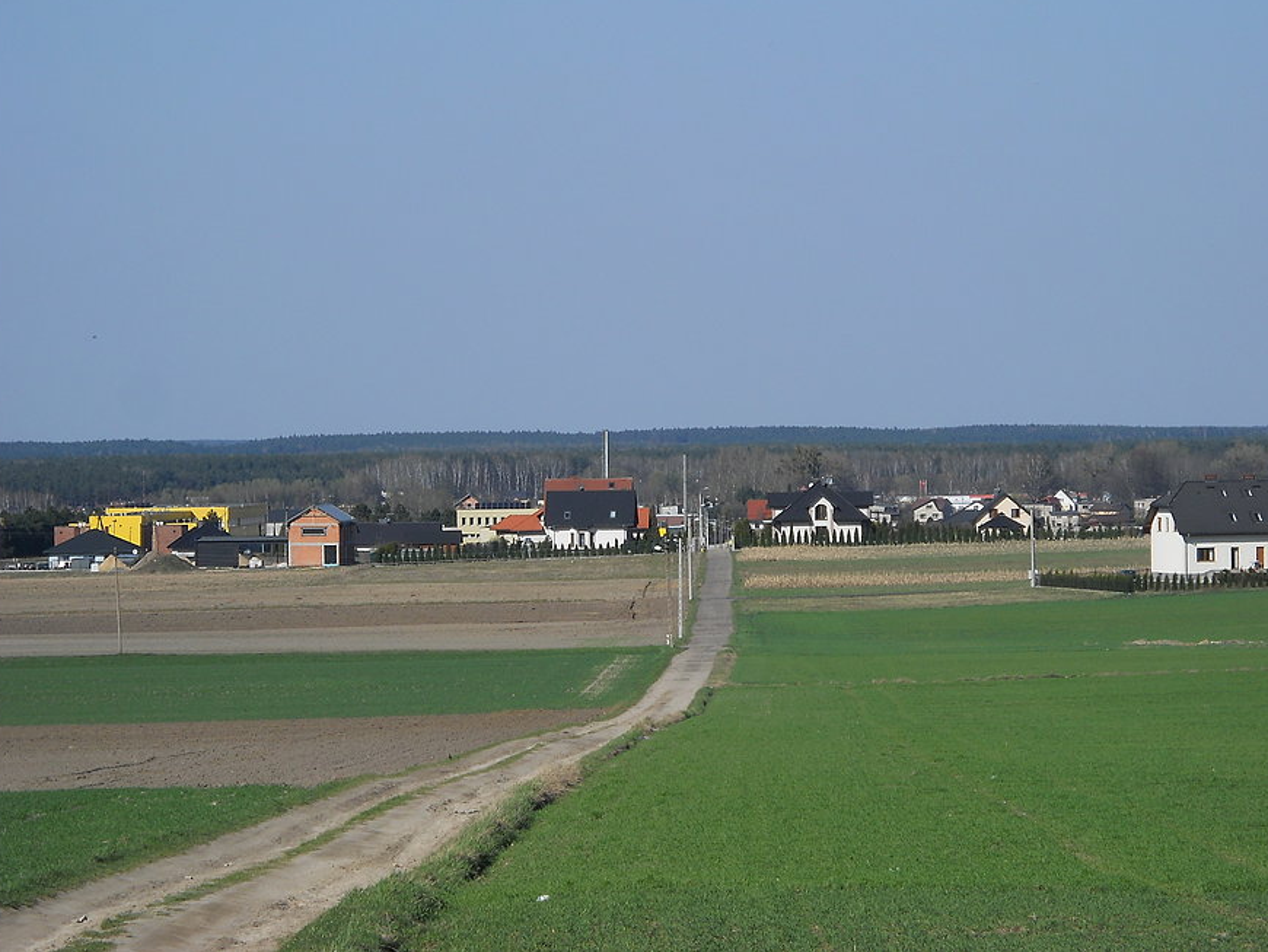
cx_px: 634
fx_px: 5496
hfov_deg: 13.2
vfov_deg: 9.9
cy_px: 461
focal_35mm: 150
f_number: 6.7
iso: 80
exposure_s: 1/320
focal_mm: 24.03
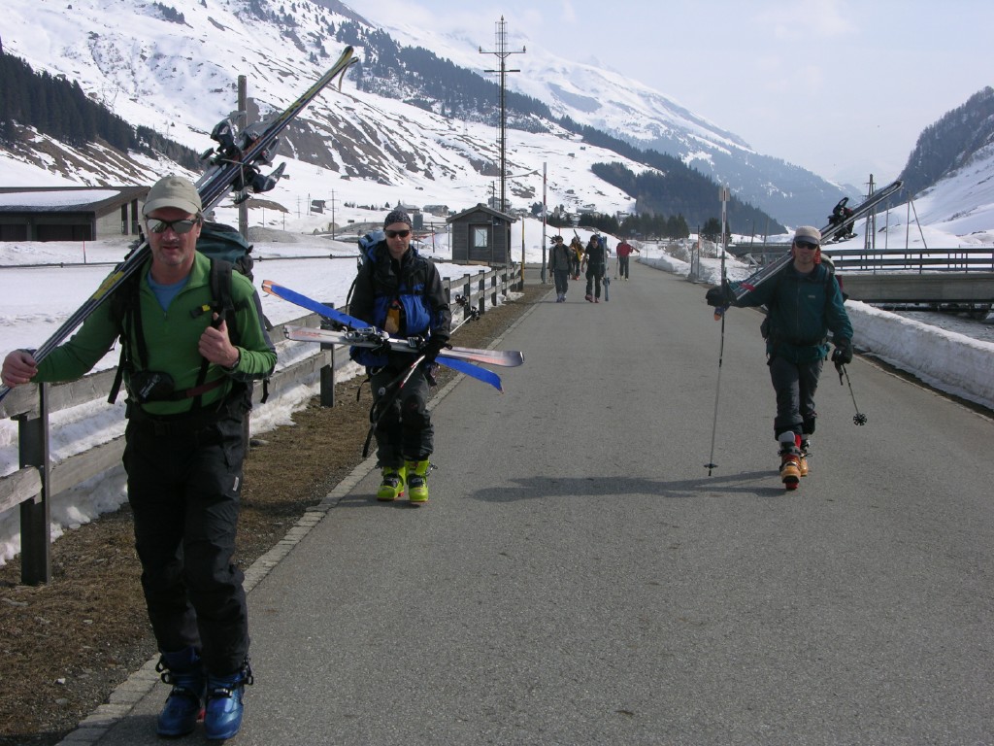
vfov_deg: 27.0
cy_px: 373
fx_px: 1551
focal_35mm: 54
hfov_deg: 35.5
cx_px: 497
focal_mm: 13.7
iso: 50
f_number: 6.2
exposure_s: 1/366
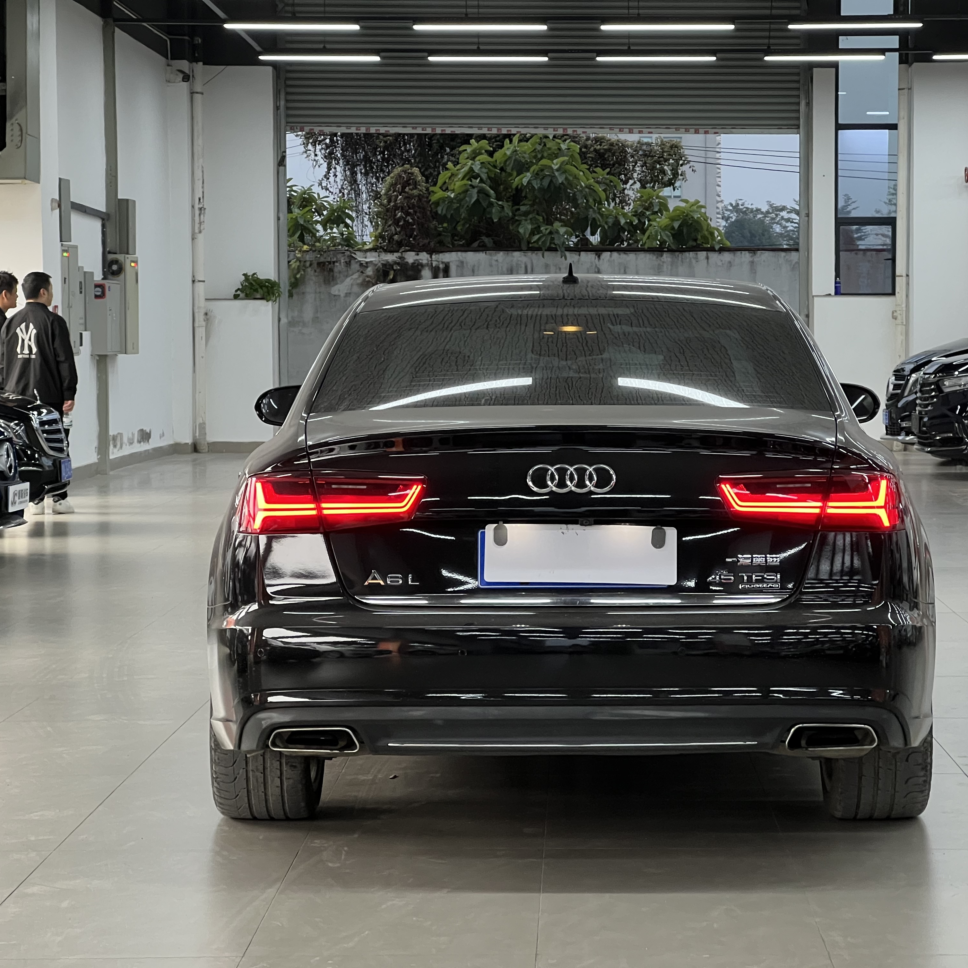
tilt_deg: -2.4
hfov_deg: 19.1
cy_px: 484
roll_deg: +0.7
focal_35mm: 91
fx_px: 2879
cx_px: 582
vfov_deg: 19.1
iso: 200
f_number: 2.8
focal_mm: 9
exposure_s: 1/50
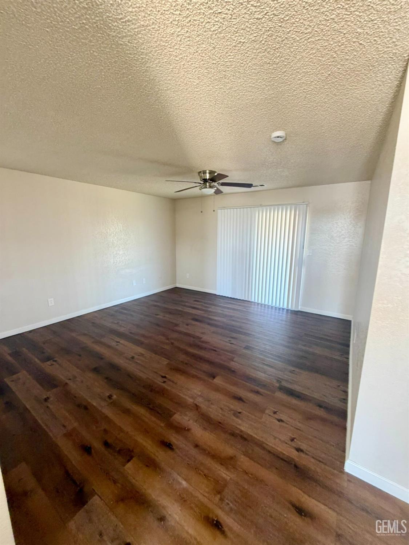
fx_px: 221
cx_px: 204
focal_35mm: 14
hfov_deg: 85.7
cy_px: 272
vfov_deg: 102.1
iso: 320
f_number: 2.2
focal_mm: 2.22
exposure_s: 1/60
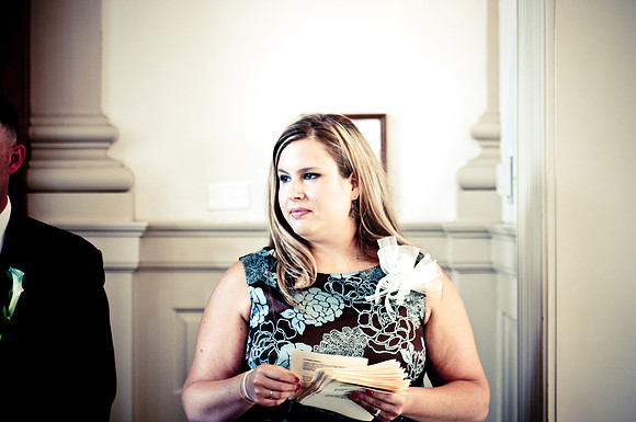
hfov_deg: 19.5
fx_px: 1852
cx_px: 318
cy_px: 211
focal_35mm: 105
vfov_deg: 13.0
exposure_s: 1/20
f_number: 2.8
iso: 200
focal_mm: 70
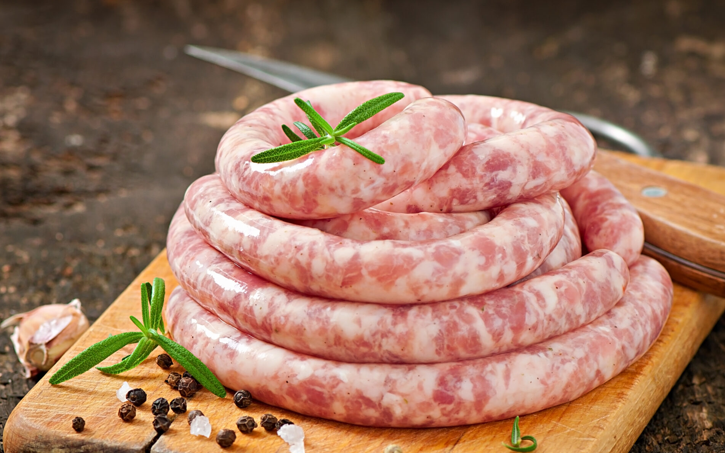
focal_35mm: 216
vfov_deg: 6.1
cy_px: 306
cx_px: 344
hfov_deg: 9.7
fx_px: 4261
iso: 100
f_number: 6.3
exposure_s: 1/200
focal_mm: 105
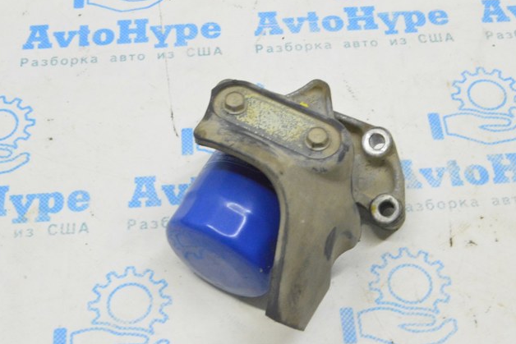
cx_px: 260
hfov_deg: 34.5
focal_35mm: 58
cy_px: 171
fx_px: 831
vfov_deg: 23.4
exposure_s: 1/15
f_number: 20
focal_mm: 38
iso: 6400
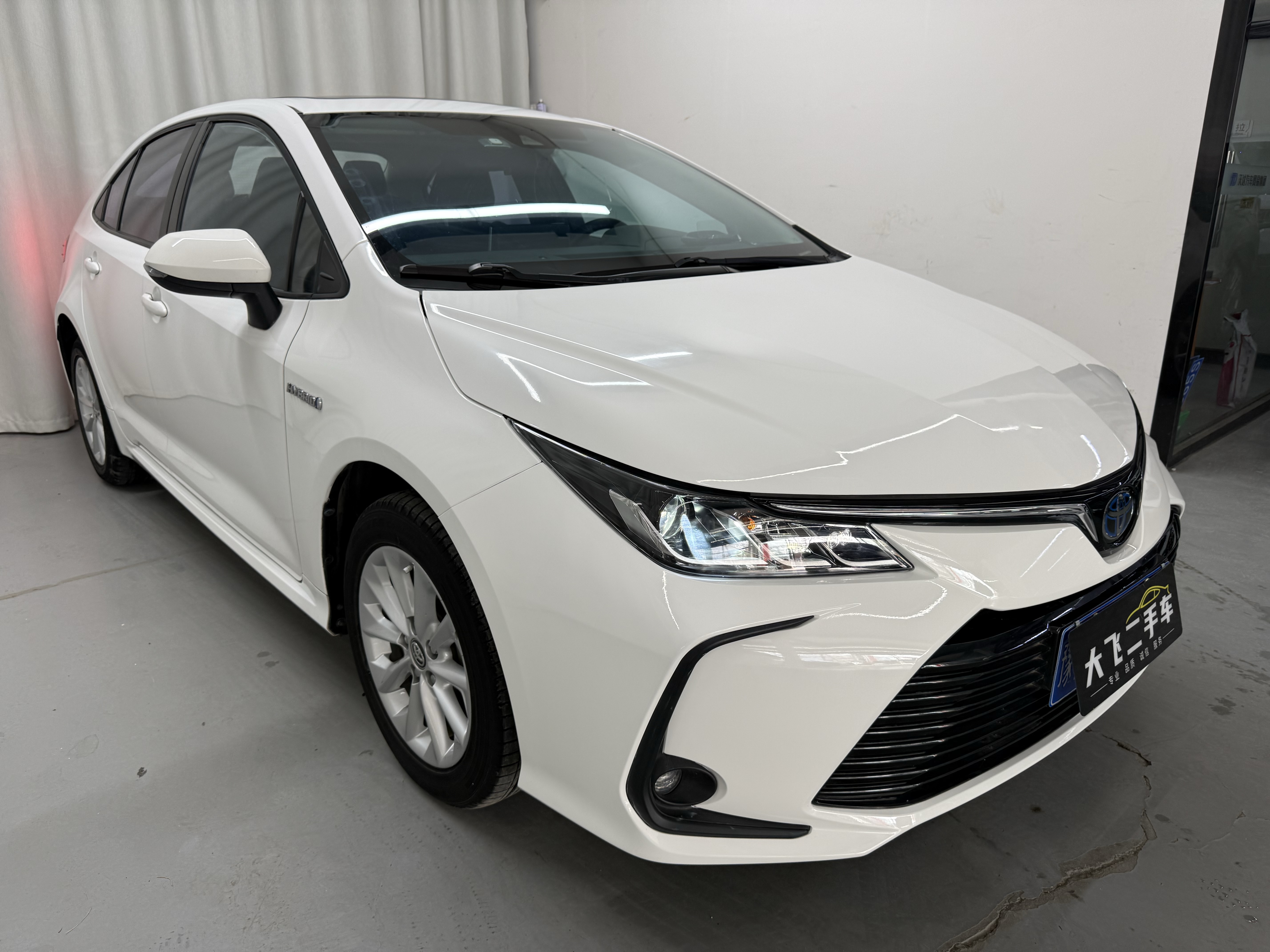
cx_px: 635
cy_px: 476
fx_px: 881
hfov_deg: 71.6
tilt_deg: -17.4
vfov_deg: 56.8
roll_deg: +0.1
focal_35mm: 24
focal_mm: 6.76
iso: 64
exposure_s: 1/100
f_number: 1.78
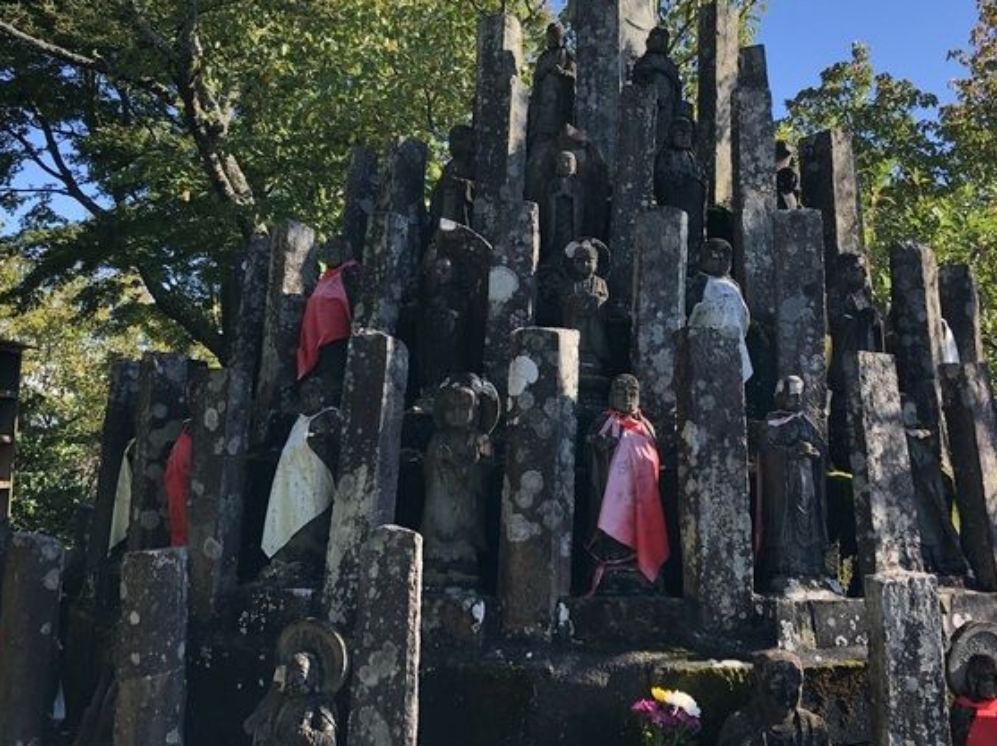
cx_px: 581
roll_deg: +0.3
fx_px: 1180
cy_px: 267
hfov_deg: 45.6
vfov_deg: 34.9
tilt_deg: +10.8
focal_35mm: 41
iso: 20
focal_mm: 3.99
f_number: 1.8
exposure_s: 1/571
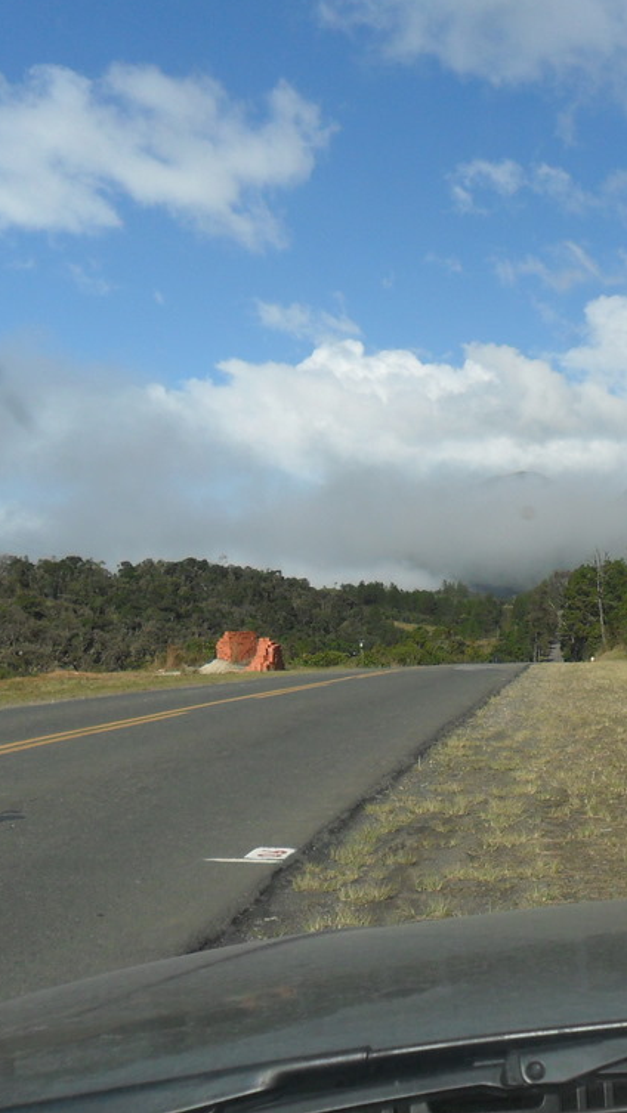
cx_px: 557
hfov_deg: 28.6
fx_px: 1181
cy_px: 560
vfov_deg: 50.5
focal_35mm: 40
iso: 100
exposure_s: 1/180
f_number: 8.9
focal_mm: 4.9
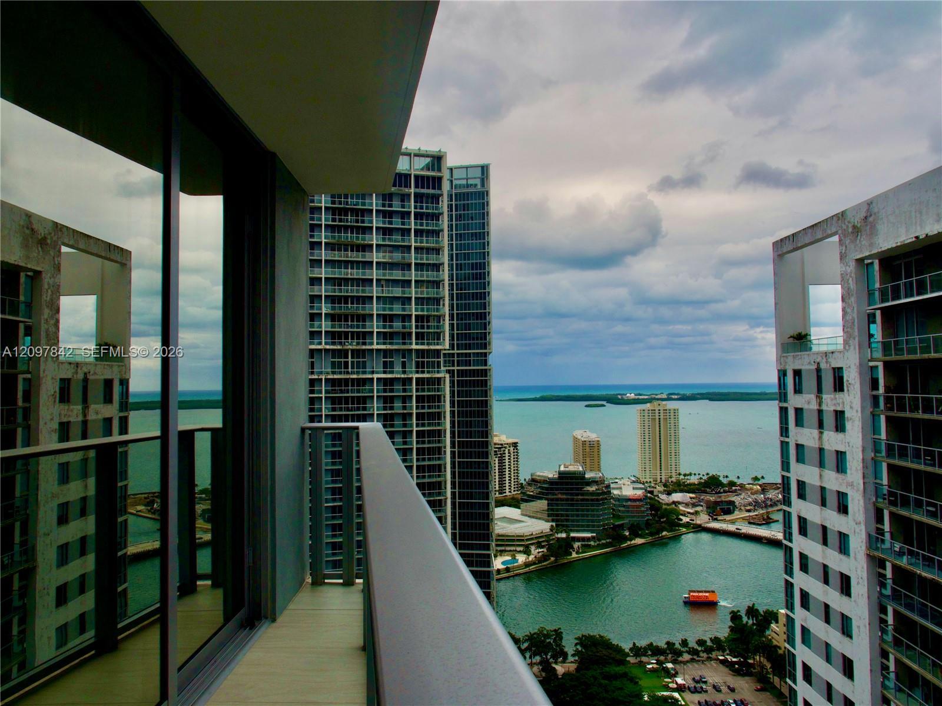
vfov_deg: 56.8
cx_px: 471
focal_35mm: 24
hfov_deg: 71.6
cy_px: 353
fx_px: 653
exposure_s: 1/400
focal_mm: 12
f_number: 10
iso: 200
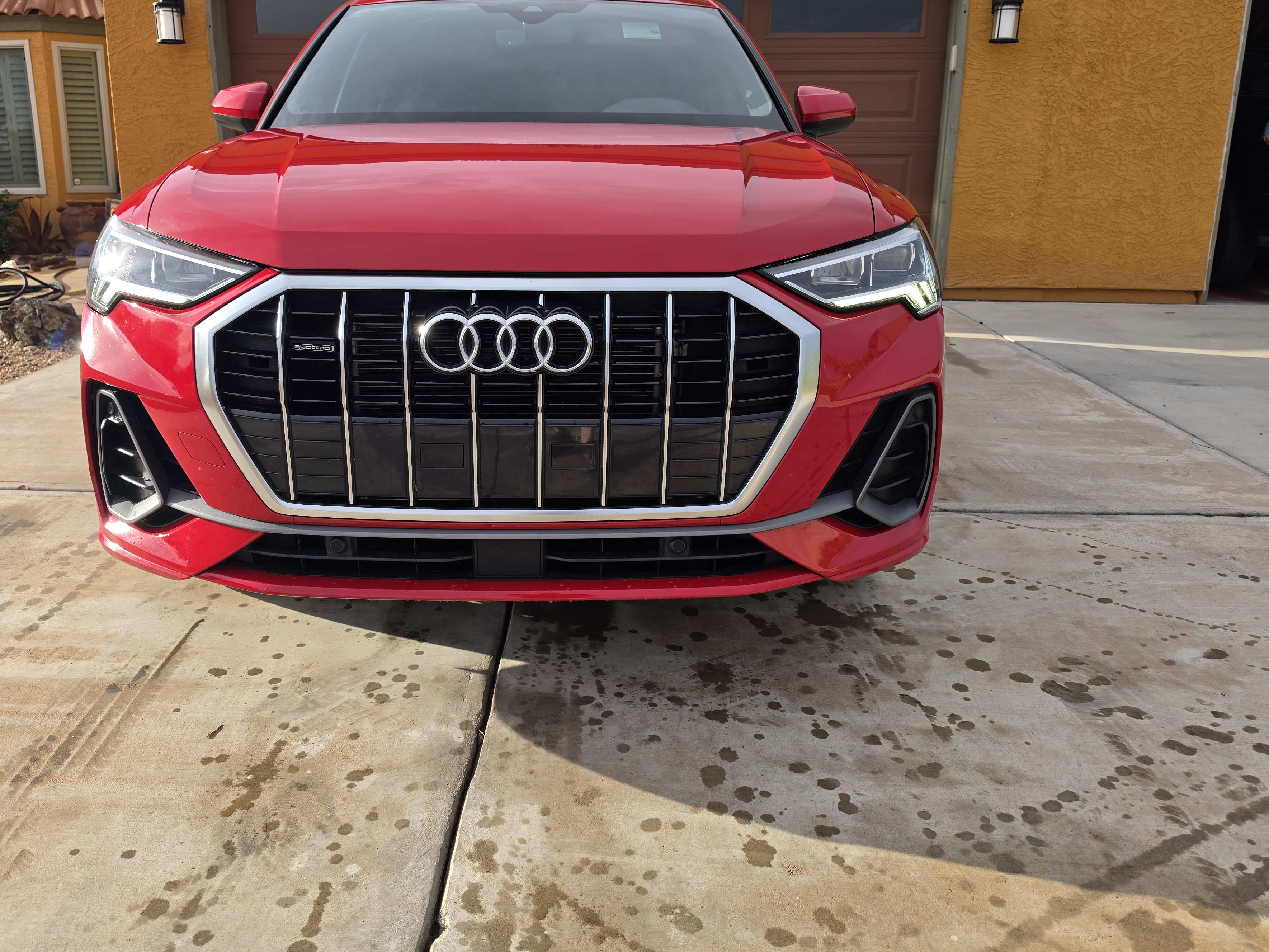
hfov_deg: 67.1
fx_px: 953
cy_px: 443
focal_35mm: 26
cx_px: 558
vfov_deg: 53.0
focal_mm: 6.5
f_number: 1.4
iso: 64
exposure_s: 1/3372
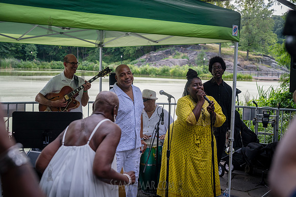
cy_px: 98
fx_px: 419
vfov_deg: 26.5
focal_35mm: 51
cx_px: 148
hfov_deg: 38.9
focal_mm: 51
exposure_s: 1/1250
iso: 640
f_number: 4
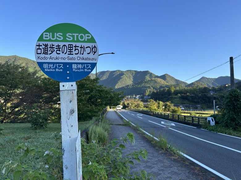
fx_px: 181
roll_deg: +0.2
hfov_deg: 67.3
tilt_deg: +3.7
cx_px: 120
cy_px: 90
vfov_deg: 53.1
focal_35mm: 26
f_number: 1.5
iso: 50
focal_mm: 5.7
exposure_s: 1/1224
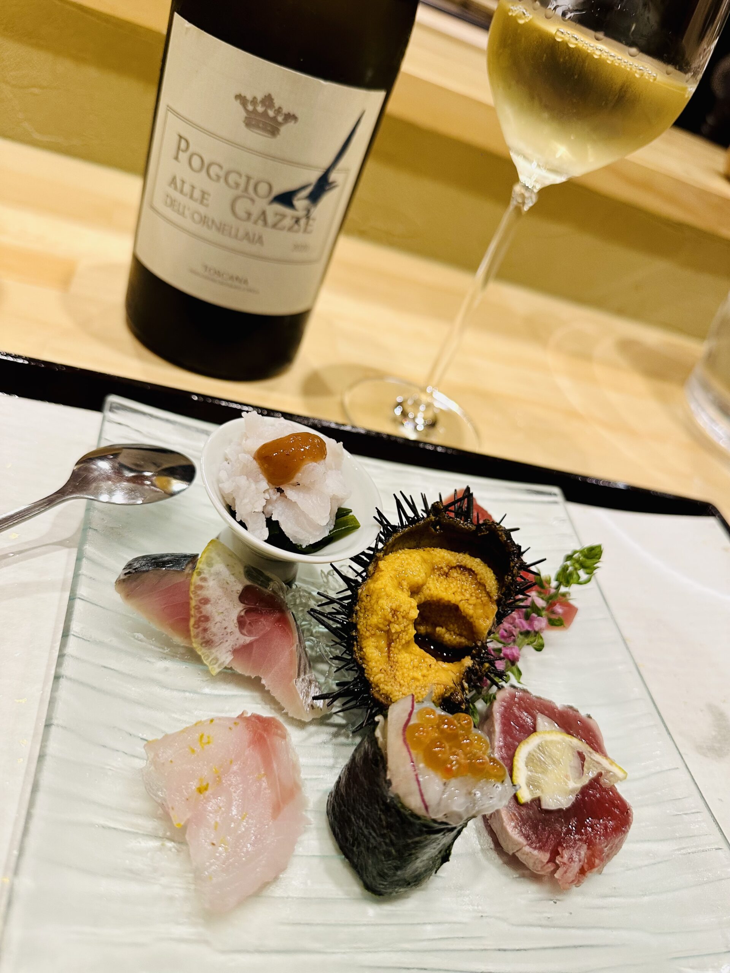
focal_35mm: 24
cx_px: 365
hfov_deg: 56.8
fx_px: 675
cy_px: 486
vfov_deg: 71.6
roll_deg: -24.7
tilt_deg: -36.7
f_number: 1.78
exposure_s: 1/50
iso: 200
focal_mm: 6.86
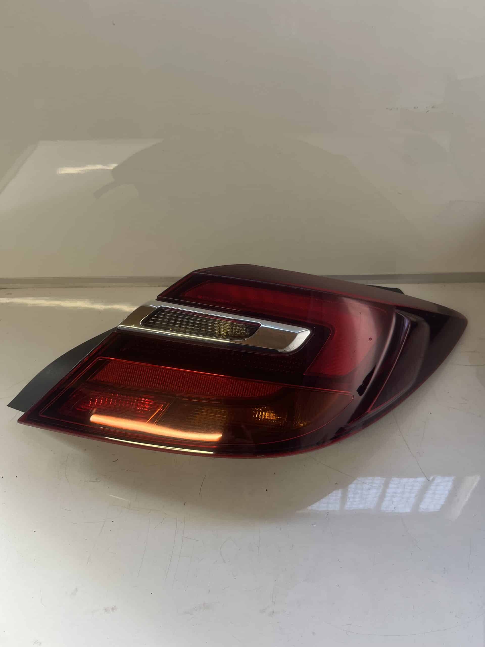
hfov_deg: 53.1
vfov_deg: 67.3
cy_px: 324
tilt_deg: -43.5
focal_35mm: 26
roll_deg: +2.1
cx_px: 242
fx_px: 486
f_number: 1.6
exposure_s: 1/121
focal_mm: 5.1
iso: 64
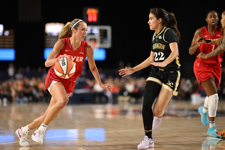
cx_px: 112
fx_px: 531
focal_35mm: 85
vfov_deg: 16.1
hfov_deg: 23.9
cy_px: 75
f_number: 1.2
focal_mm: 85
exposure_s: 1/2000
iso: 1000
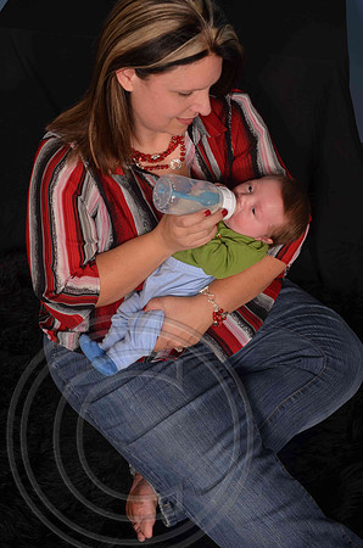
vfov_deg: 41.2
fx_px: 729
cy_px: 274
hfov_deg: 27.9
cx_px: 182
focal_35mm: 48
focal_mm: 32
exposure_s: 1/60
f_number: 8
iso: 200
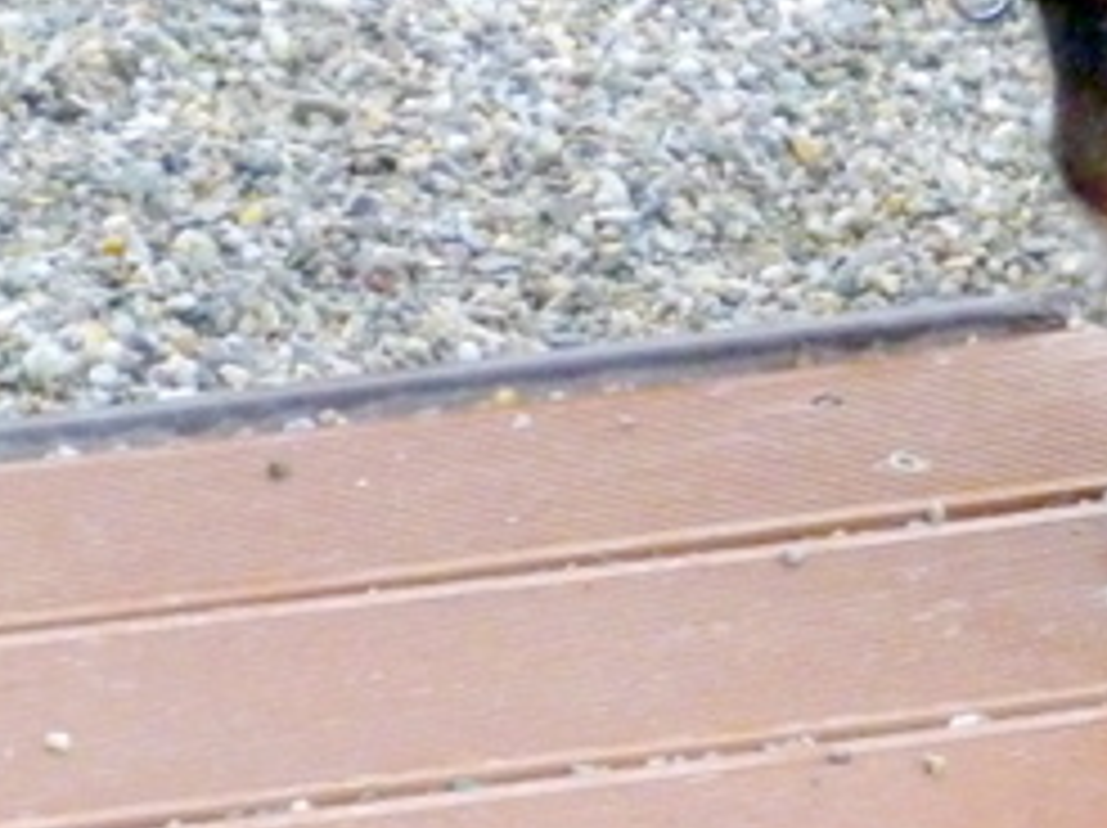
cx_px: 1472
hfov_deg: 7.0
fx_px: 8946
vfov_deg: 5.3
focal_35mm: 280
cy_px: 360
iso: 400
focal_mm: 15.3
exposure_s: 1/60
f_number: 5
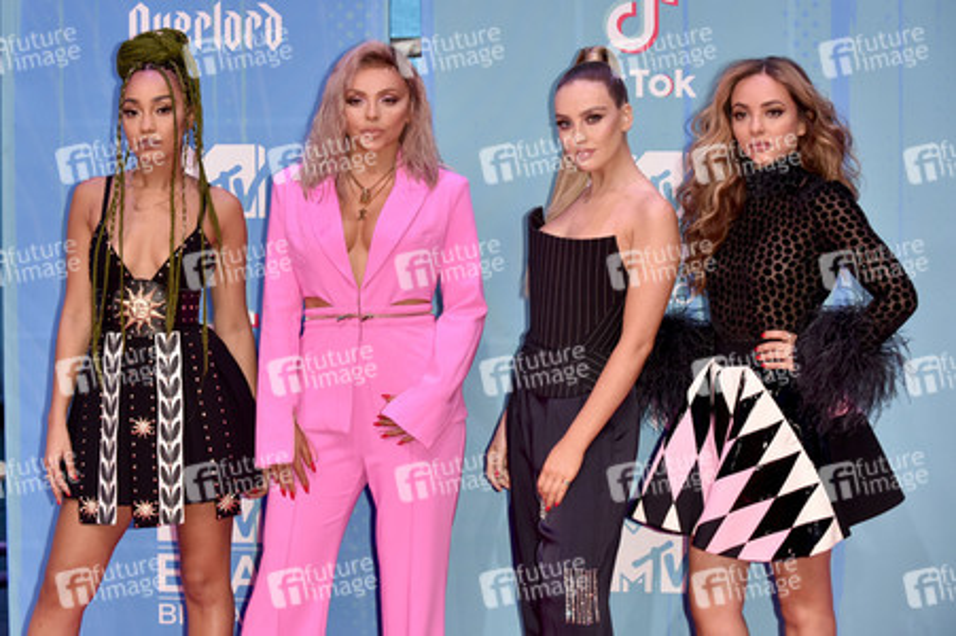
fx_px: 2282
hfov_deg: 23.7
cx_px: 478
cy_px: 318
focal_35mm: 86
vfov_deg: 15.9
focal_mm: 86
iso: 2000
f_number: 4.5
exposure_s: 1/250
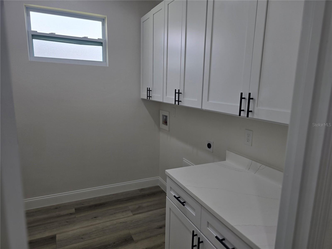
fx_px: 221
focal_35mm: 23
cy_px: 124
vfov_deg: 58.9
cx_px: 166
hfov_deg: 73.9
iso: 25
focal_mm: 6.3
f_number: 1.7
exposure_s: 1/120
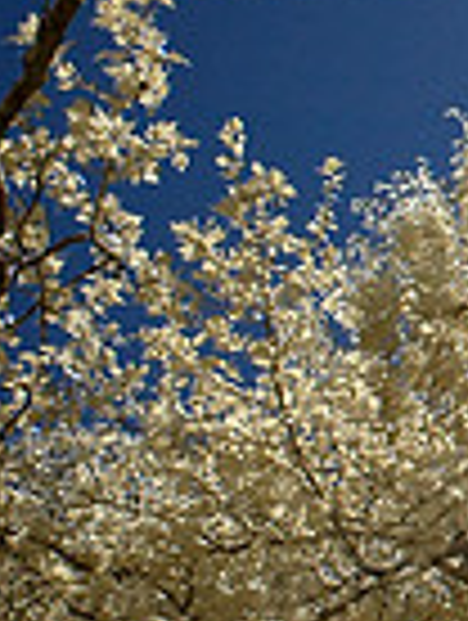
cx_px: 1287
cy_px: 117
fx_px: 2606
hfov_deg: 8.8
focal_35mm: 145
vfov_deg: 13.5
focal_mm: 24
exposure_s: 1/400
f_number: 11
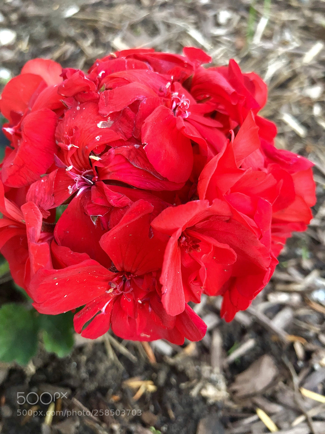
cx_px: 162
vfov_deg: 63.4
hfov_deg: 49.7
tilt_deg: -51.2
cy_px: 217
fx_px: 351
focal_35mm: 28
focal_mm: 3.99
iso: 100
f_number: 1.8
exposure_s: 1/13
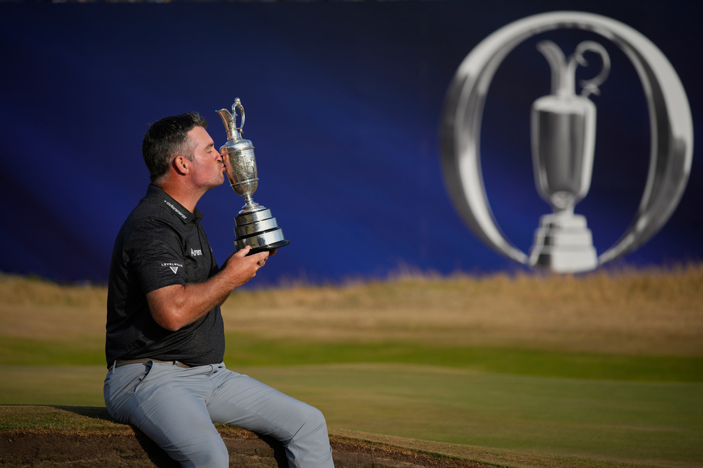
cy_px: 234
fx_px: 3260
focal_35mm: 167
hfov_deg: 12.3
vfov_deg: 8.2
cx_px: 352
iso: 100
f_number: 4
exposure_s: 1/1000
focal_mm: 167
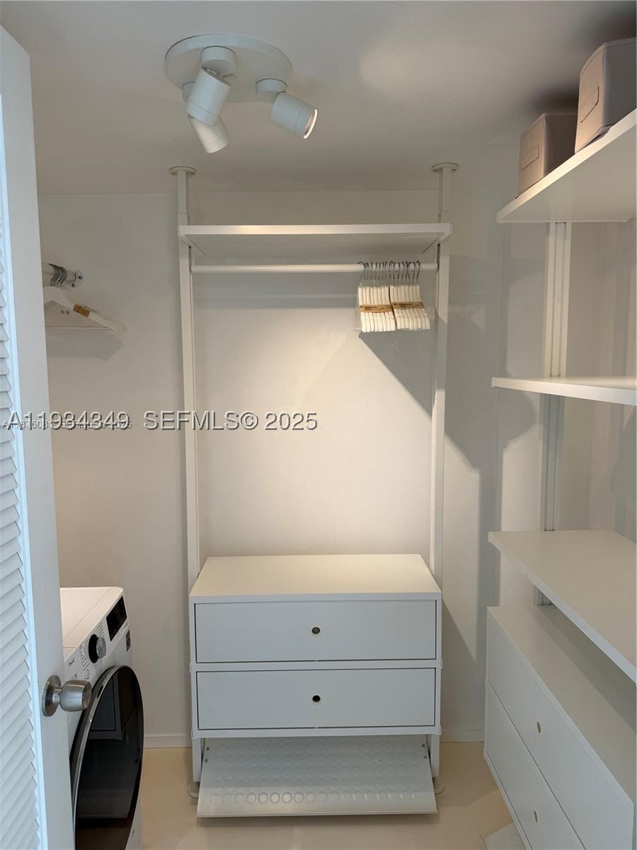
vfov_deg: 71.6
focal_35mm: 24
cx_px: 318
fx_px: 589
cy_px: 425
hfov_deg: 56.8
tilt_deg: -5.9
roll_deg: +0.1
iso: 50
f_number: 1.78
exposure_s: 1/137
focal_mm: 6.76
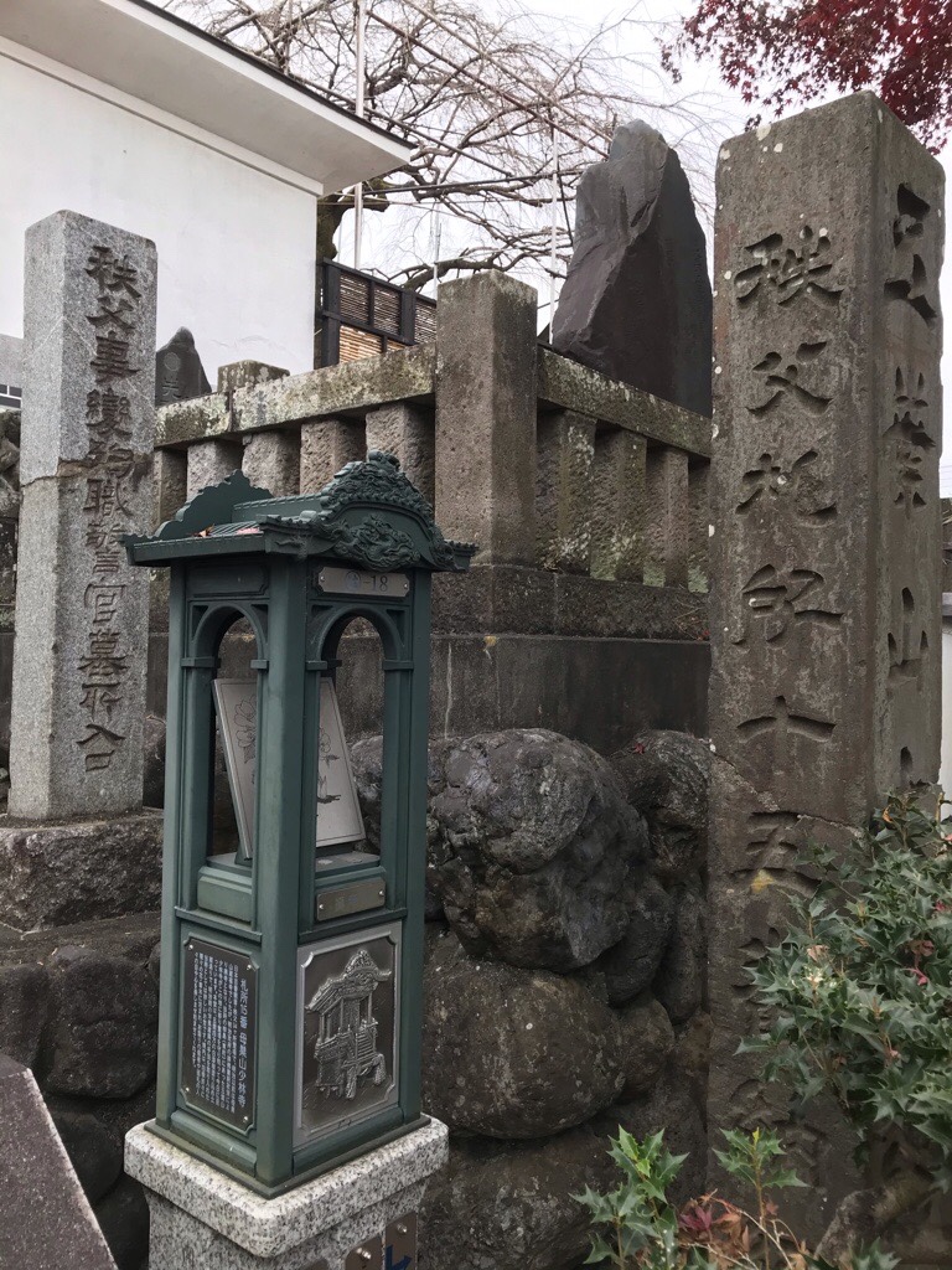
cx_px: 476
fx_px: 1027
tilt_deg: +0.5
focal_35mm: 28
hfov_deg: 49.7
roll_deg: -0.7
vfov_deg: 63.4
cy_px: 635
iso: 32
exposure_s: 1/120
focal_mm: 3.99
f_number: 1.8
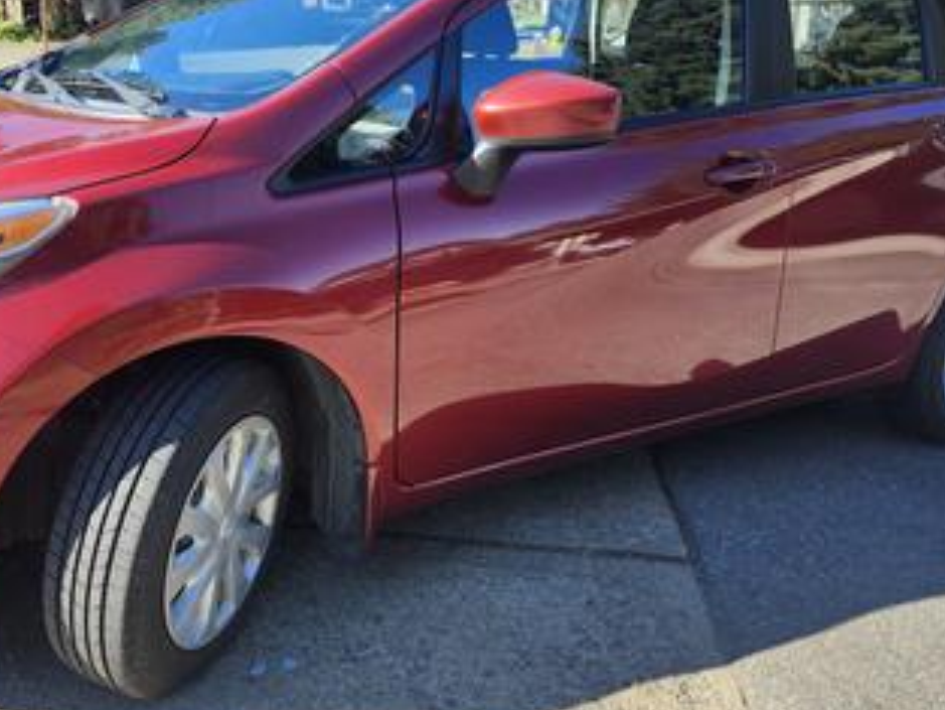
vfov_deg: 38.6
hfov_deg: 49.4
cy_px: 302
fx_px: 1010
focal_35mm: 37
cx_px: 329
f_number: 1.8
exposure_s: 1/357
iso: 25
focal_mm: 5.54
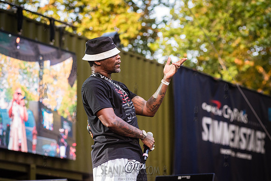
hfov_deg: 15.5
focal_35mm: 132
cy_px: 79
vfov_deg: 10.4
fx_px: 996
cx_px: 135
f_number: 4
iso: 2000
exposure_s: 1/500
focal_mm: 112
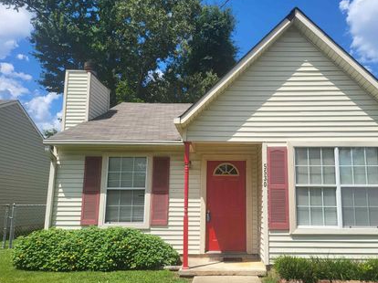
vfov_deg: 48.1
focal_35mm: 29
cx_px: 227
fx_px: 316
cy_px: 157
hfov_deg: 61.1
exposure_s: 1/2497
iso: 40
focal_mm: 5
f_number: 1.8
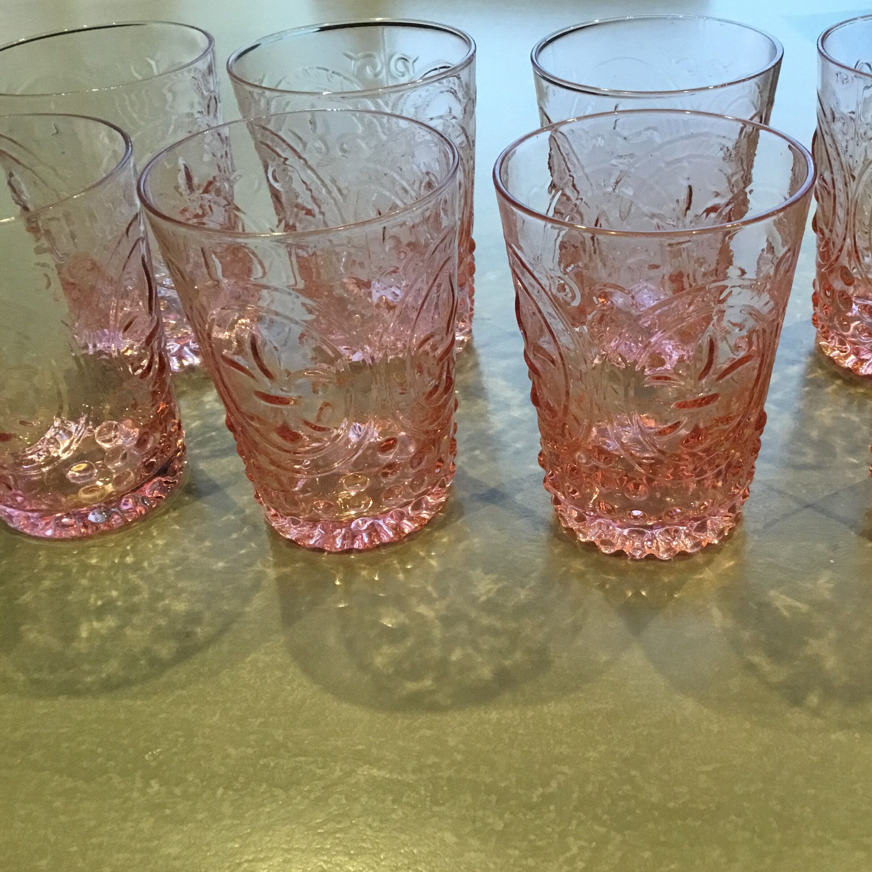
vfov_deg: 44.9
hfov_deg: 44.4
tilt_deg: -35.7
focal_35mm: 37
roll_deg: +3.0
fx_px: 1054
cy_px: 435
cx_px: 566
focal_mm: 3.3
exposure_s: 1/33
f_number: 2.4
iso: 200
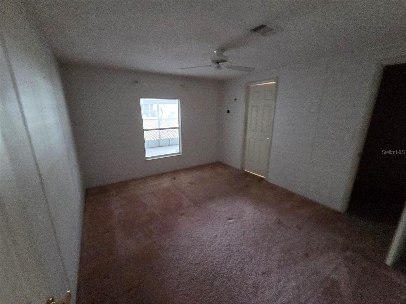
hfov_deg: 106.2
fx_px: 152
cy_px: 152
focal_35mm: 13
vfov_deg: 89.9
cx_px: 203
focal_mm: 2.2
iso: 1250
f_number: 2.2
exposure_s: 1/40
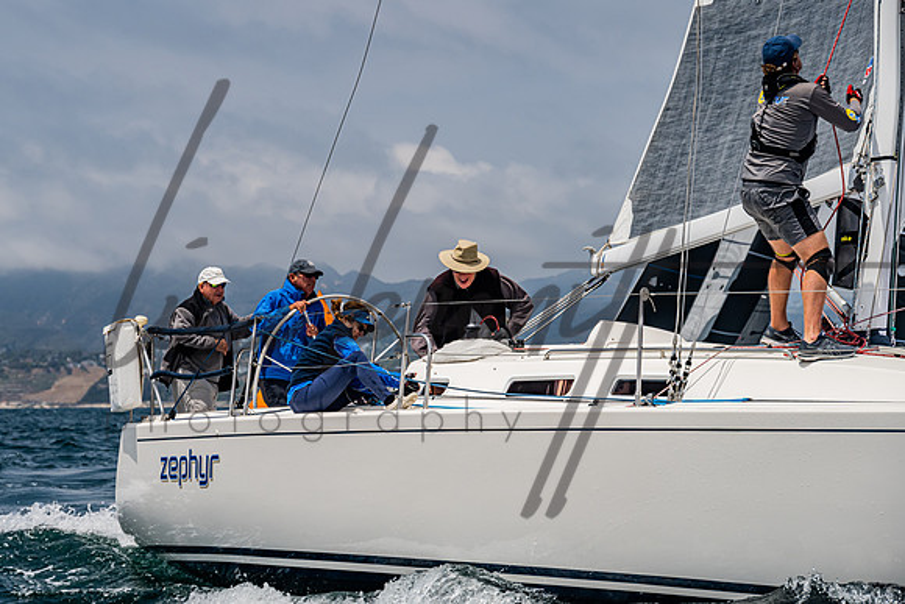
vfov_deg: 10.8
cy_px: 268
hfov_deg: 16.1
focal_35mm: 127
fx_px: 3204
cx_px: 365
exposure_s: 1/1000
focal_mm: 104
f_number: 6.3
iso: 250
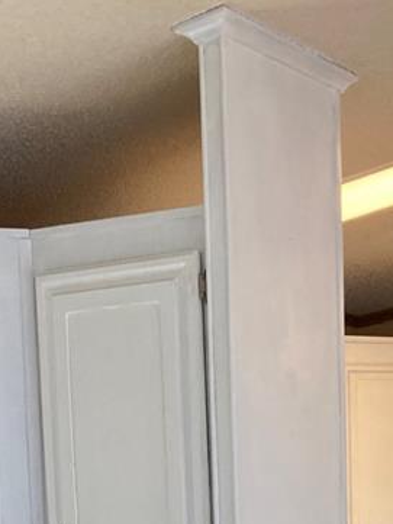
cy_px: 753
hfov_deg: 15.6
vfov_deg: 18.9
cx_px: 396
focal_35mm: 93
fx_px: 1407
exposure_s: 1/60
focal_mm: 3.99
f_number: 1.8
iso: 125
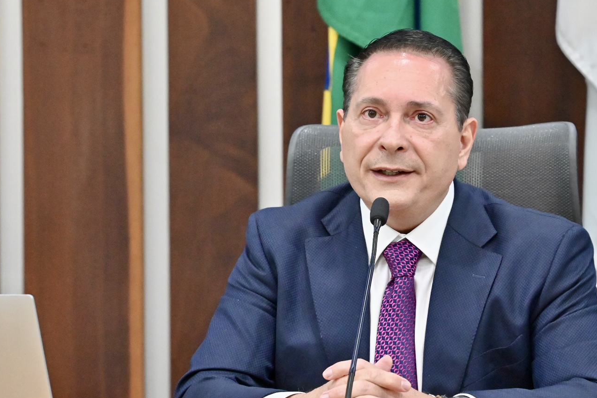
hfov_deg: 8.1
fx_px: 4195
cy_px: 231
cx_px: 357
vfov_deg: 5.4
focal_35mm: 253
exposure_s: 1/200
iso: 5000
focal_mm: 200
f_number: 4.5
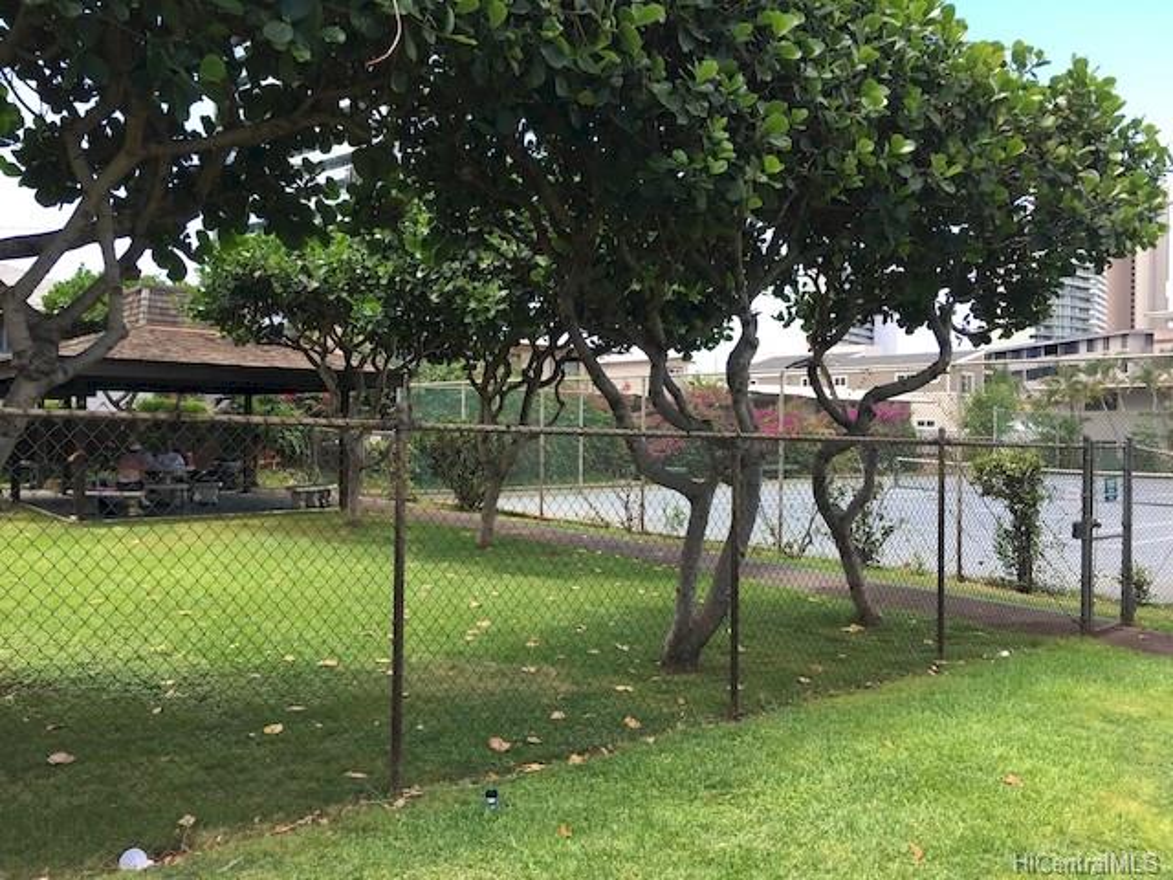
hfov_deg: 61.7
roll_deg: -0.6
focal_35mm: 29
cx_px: 586
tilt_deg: +0.7
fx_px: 983
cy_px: 440
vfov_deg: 48.2
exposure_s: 1/234
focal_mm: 4.15
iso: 25
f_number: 2.2
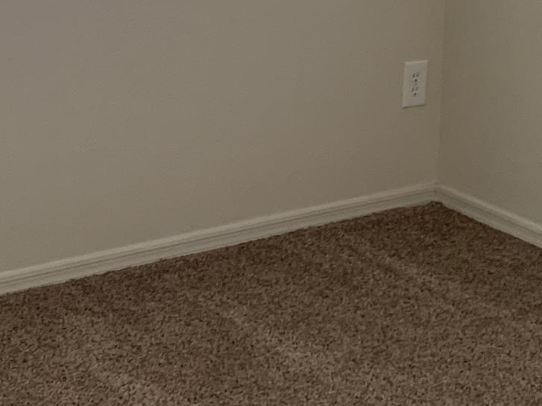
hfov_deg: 18.4
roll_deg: -0.9
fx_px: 1676
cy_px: 13
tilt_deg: -12.8
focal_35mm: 107
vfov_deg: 13.7
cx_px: 271
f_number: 1.8
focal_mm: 4.25
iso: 100
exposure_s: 1/93
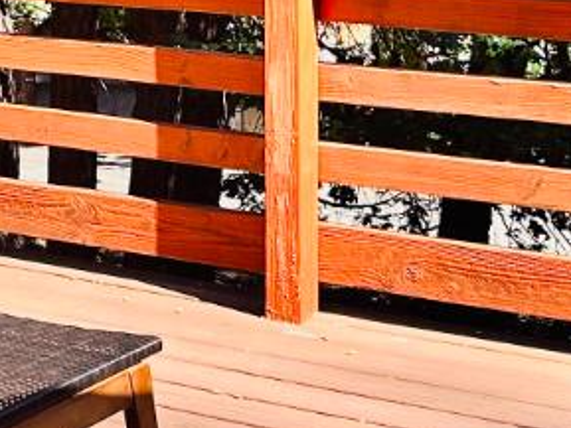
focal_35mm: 135
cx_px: -292
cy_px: -42
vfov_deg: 10.9
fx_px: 2228
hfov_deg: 13.7
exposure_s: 1/846
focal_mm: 5.7
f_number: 1.5
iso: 50
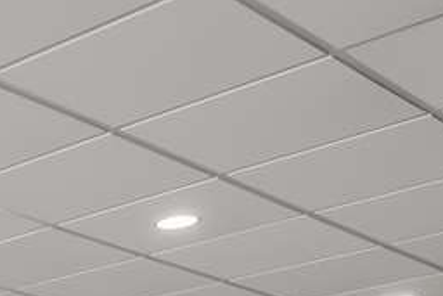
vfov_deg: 13.2
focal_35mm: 88
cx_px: -437
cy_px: 615
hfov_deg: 17.1
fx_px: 1083
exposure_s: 1/2.5
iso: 400
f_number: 8
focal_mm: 15
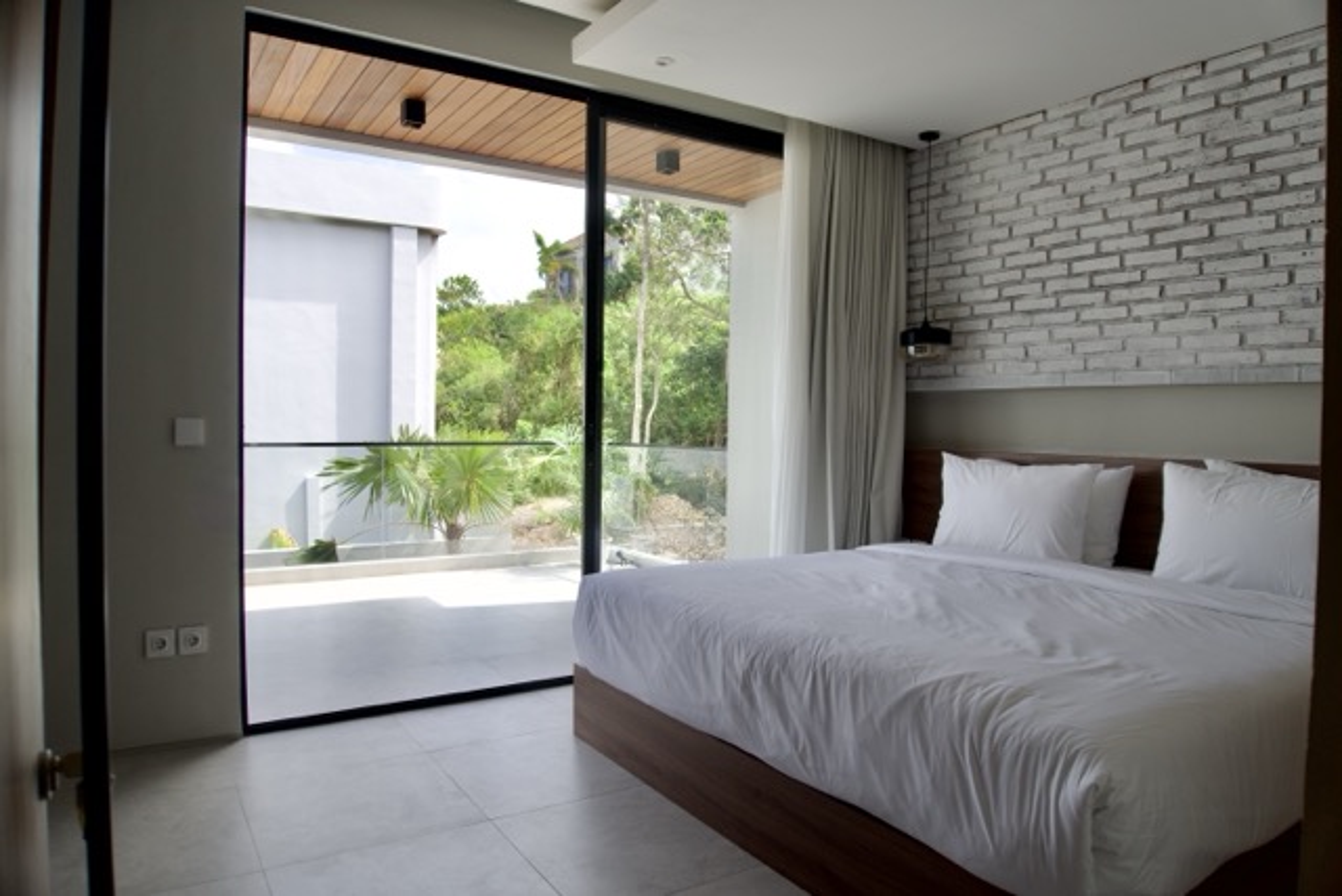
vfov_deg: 53.2
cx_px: 671
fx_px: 895
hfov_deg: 73.7
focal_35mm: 24
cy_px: 448
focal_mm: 16
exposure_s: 1/320
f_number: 4.5
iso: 100
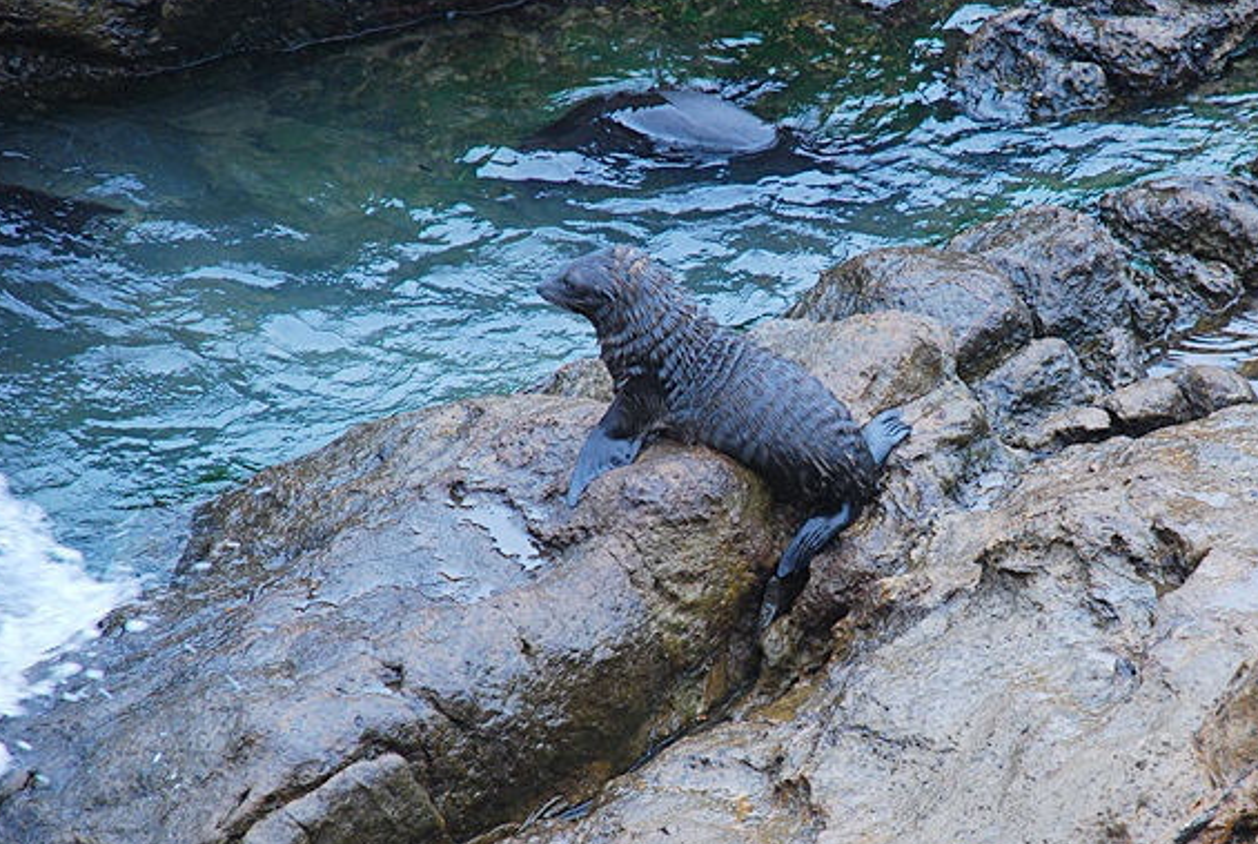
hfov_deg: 7.2
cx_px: 859
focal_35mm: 287
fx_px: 10037
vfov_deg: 4.8
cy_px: 421
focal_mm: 135
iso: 400
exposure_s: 1/125
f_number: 6.3
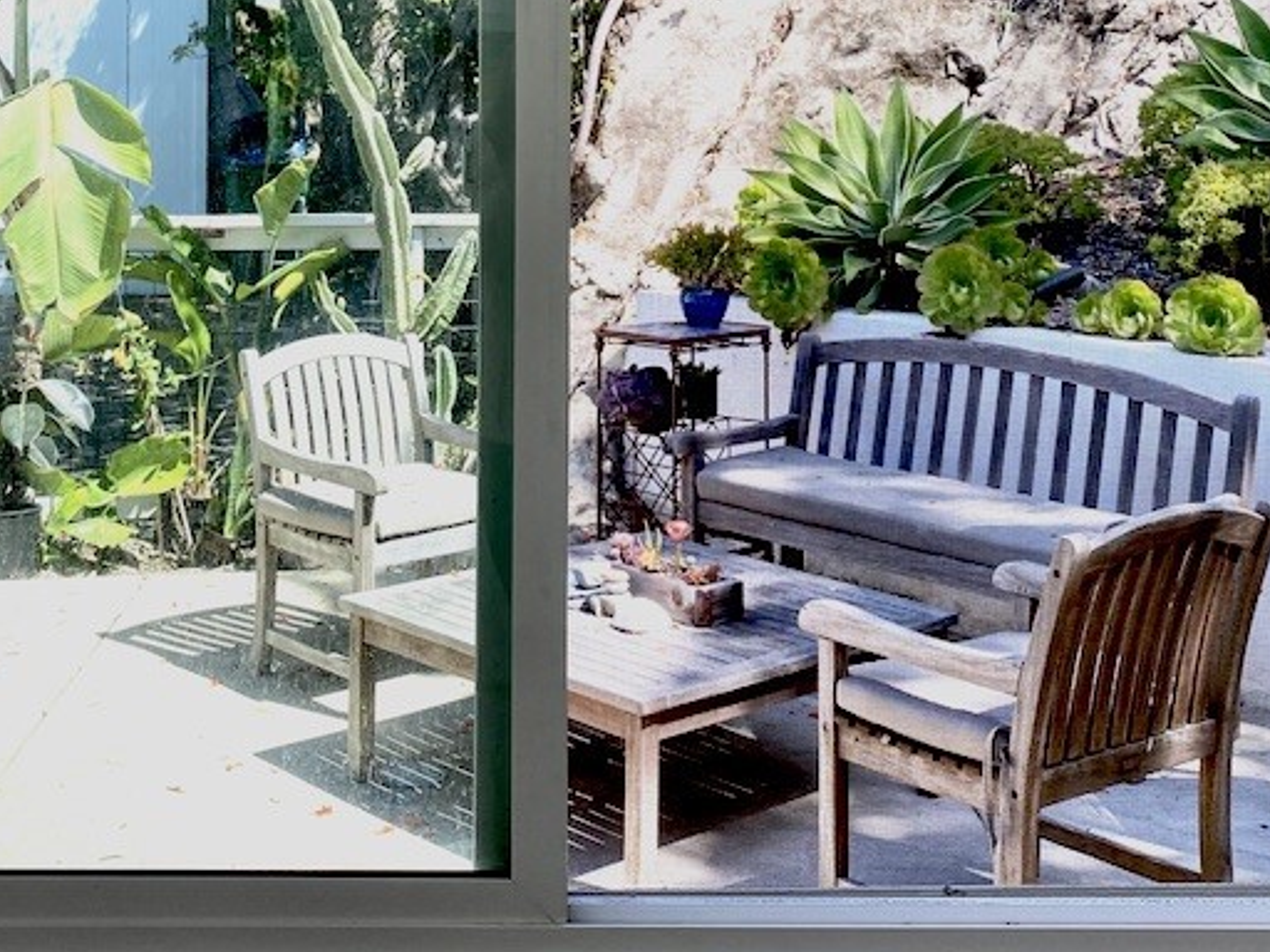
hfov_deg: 36.8
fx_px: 1908
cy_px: 104
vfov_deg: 27.1
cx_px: 583
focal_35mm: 52
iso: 32
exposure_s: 1/499
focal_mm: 4.25
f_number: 1.8
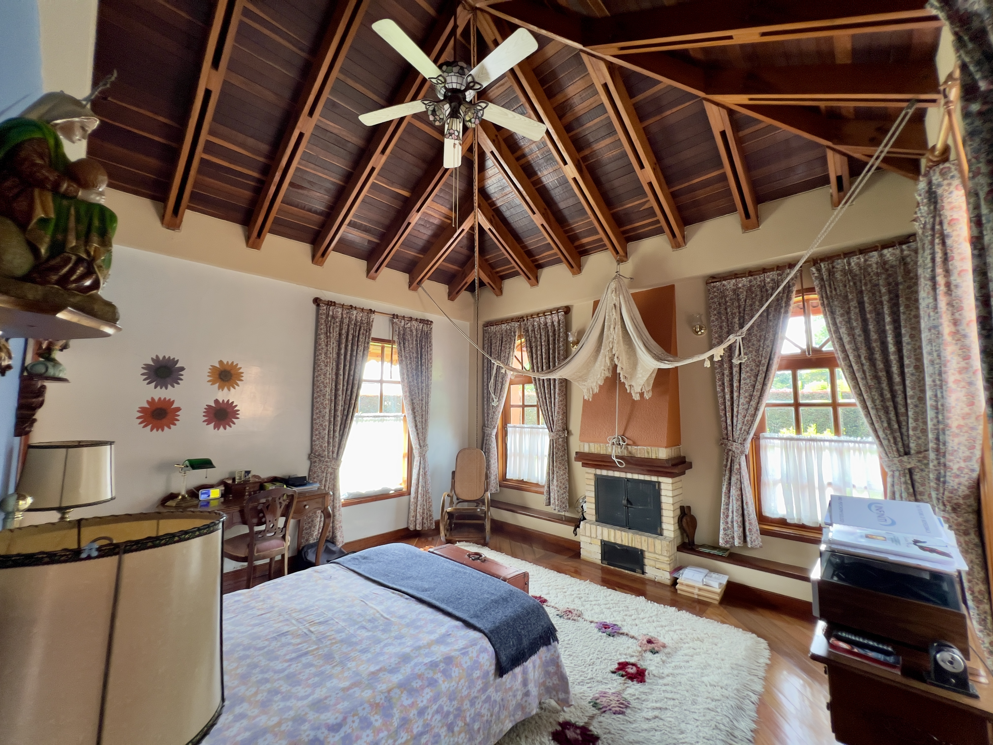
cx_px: 496
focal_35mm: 13
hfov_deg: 106.2
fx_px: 373
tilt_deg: +5.5
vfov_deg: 89.9
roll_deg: +0.1
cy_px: 372
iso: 250
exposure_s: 1/99
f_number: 1.8
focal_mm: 1.57
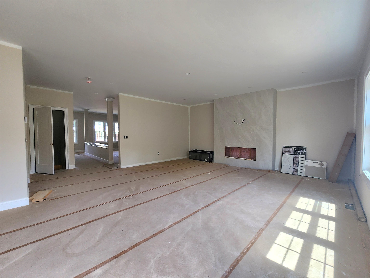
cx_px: 185
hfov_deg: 106.2
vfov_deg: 89.9
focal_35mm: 13
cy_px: 139
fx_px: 139
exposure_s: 1/120
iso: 64
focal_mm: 2.2
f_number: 2.2
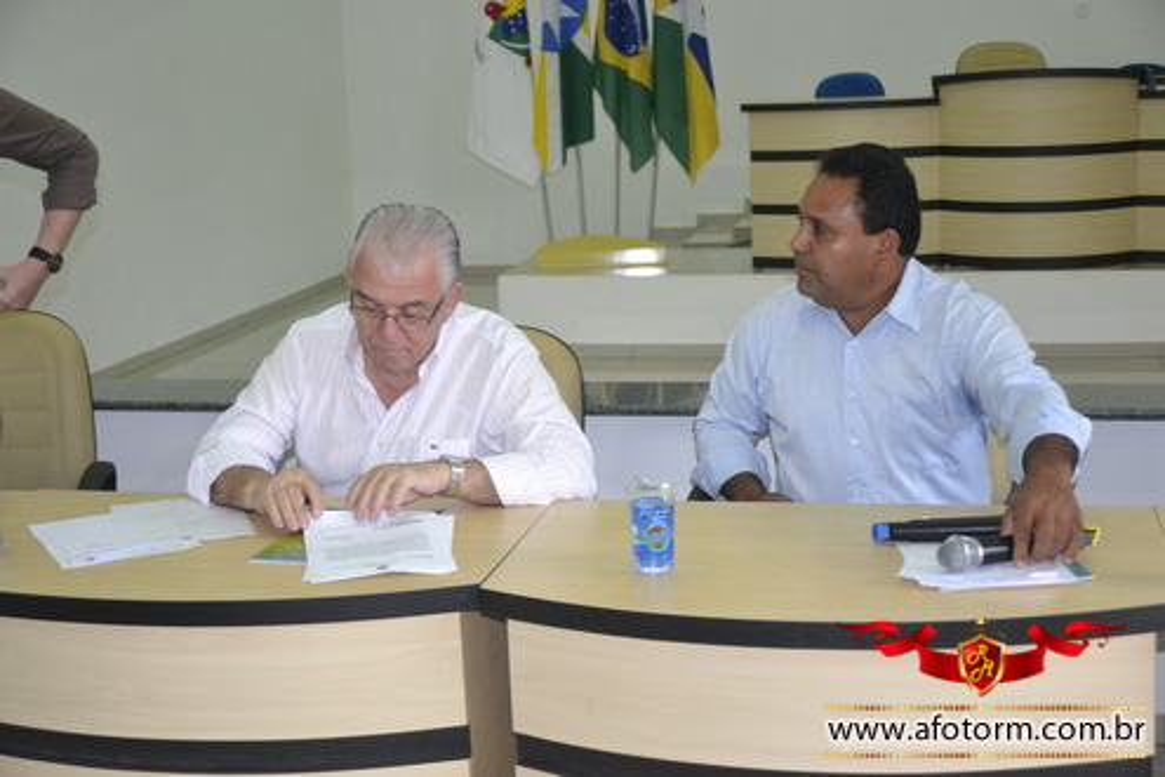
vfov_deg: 25.8
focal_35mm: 52
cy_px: 388
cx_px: 582
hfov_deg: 37.9
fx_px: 1699
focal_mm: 35
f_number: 4.2
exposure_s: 1/60
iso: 1400
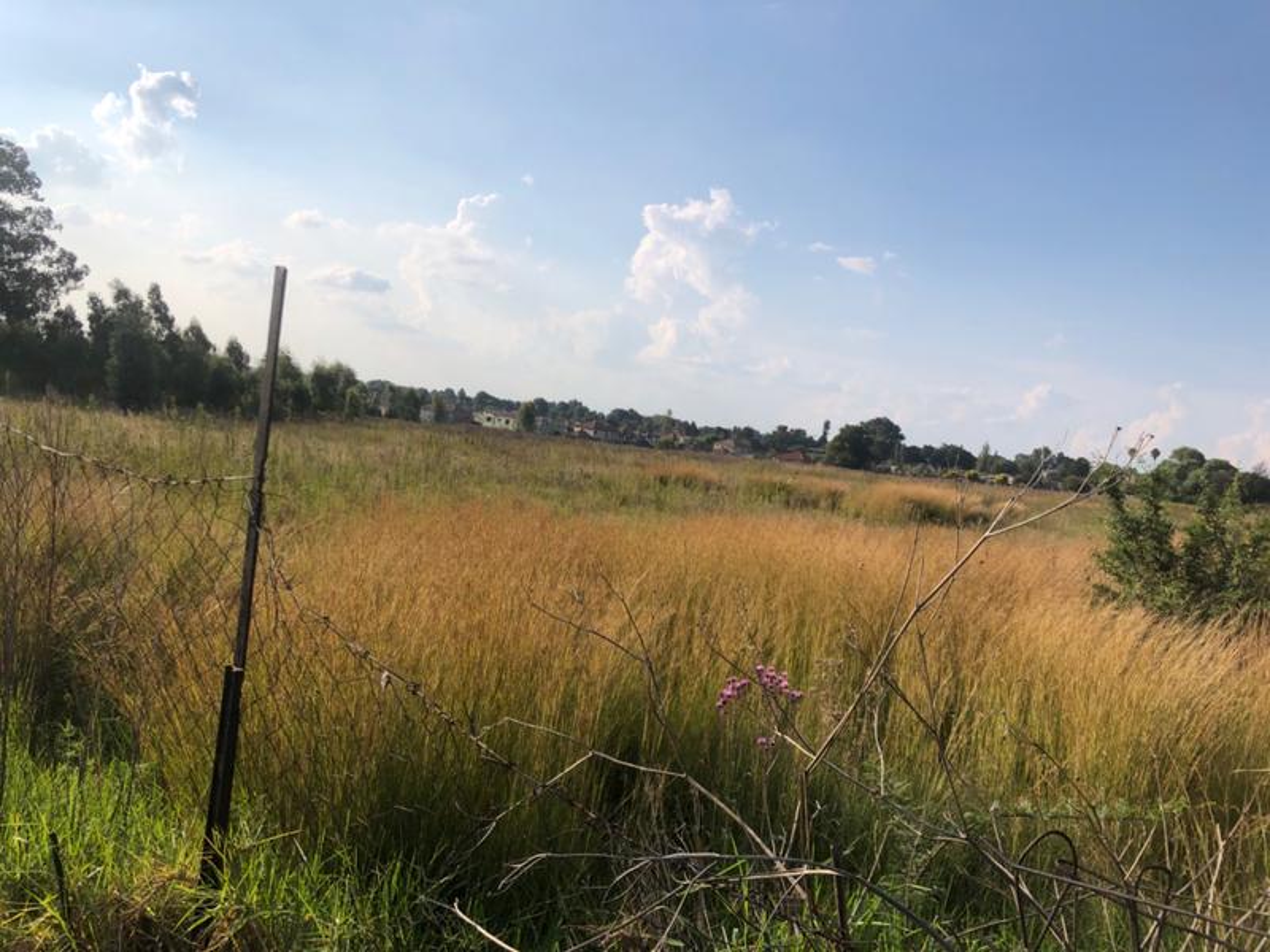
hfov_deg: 63.4
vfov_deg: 49.7
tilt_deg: -3.2
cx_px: 635
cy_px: 476
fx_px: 1027
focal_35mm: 28
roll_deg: -5.4
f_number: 1.8
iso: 20
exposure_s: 1/4000
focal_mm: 4
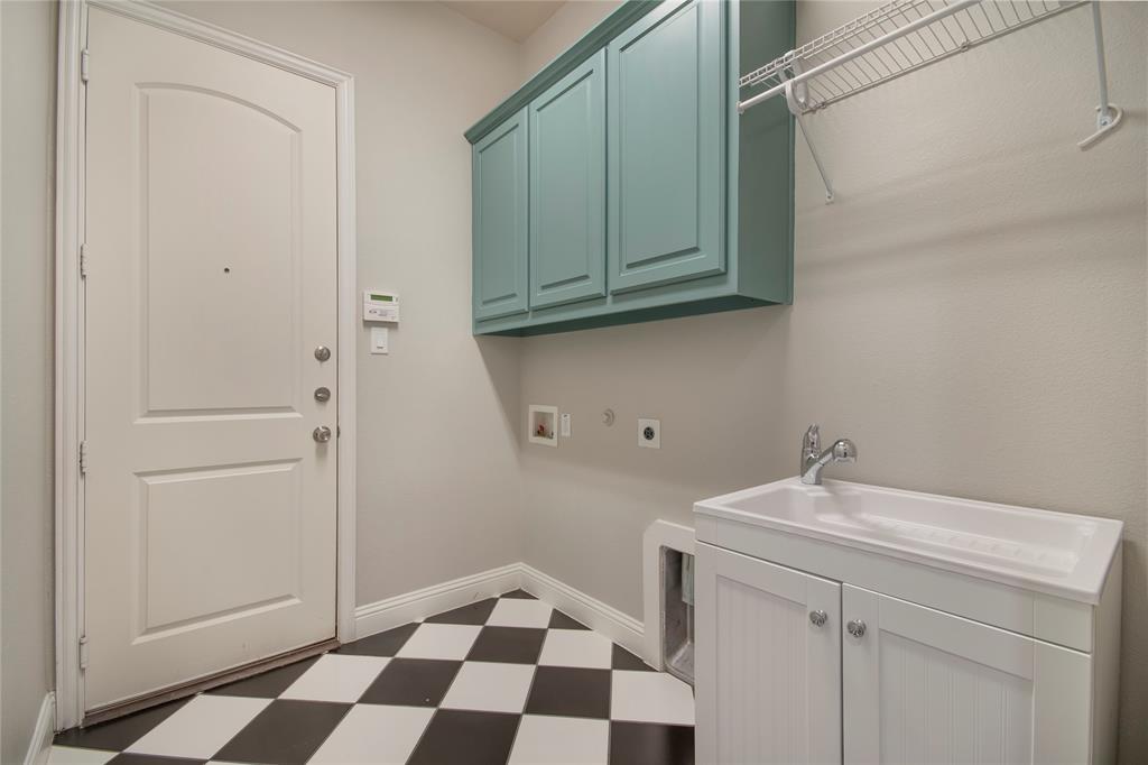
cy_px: 382
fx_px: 478
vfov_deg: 77.3
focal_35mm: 15
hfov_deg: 100.4
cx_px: 574
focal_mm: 10
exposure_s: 1/4
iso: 100
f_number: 8
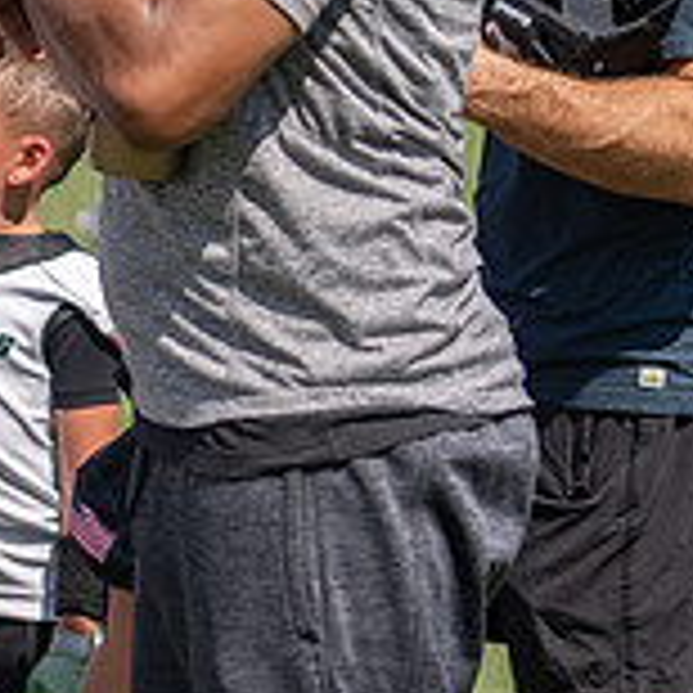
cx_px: -495
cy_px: -29
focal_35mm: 224
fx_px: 5074
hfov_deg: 7.6
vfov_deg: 7.8
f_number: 2.8
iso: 100
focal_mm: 70
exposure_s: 1/2000
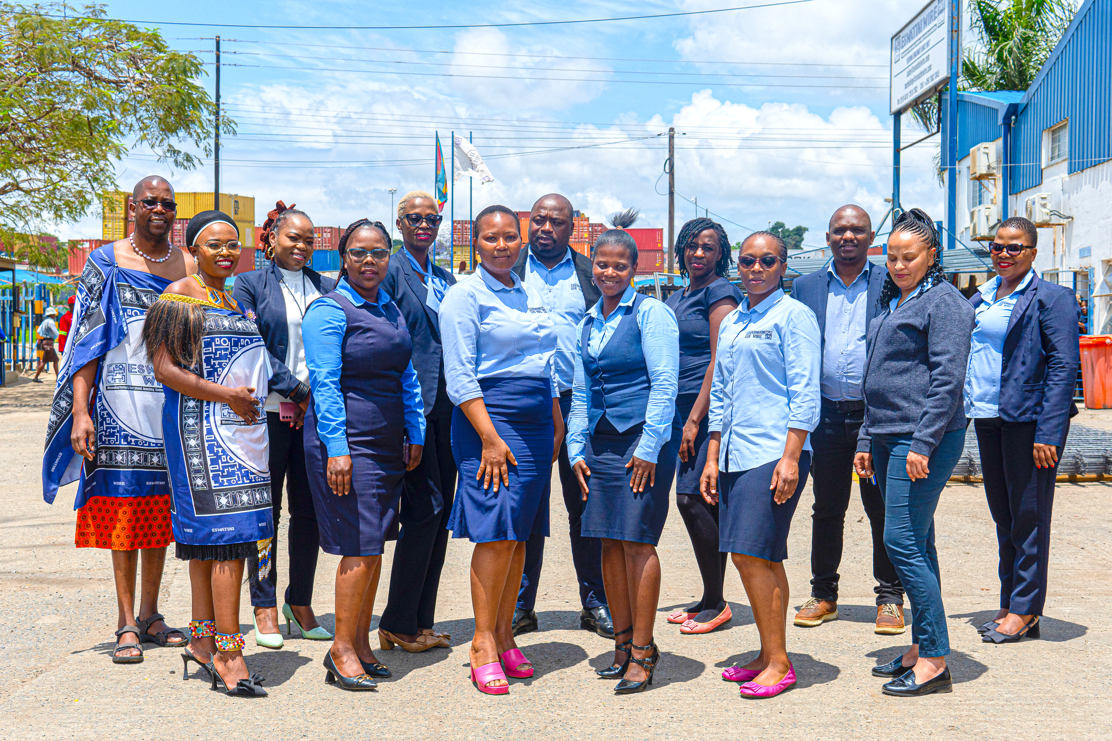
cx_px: 556
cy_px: 370
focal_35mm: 45
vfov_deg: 29.9
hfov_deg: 43.6
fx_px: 1390
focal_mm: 30
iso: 160
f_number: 5.6
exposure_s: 1/1600
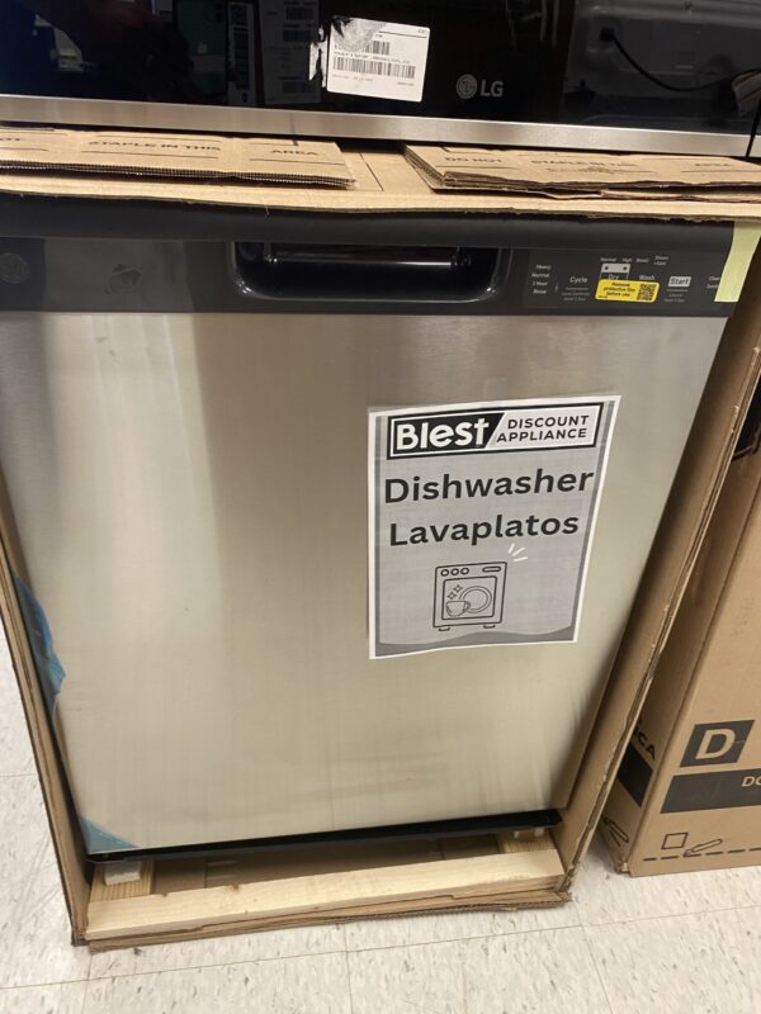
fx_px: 762
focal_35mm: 26
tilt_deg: -32.0
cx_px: 380
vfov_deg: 67.3
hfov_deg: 53.1
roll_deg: -3.6
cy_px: 507
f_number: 1.8
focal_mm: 4.25
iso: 100
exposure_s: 1/42
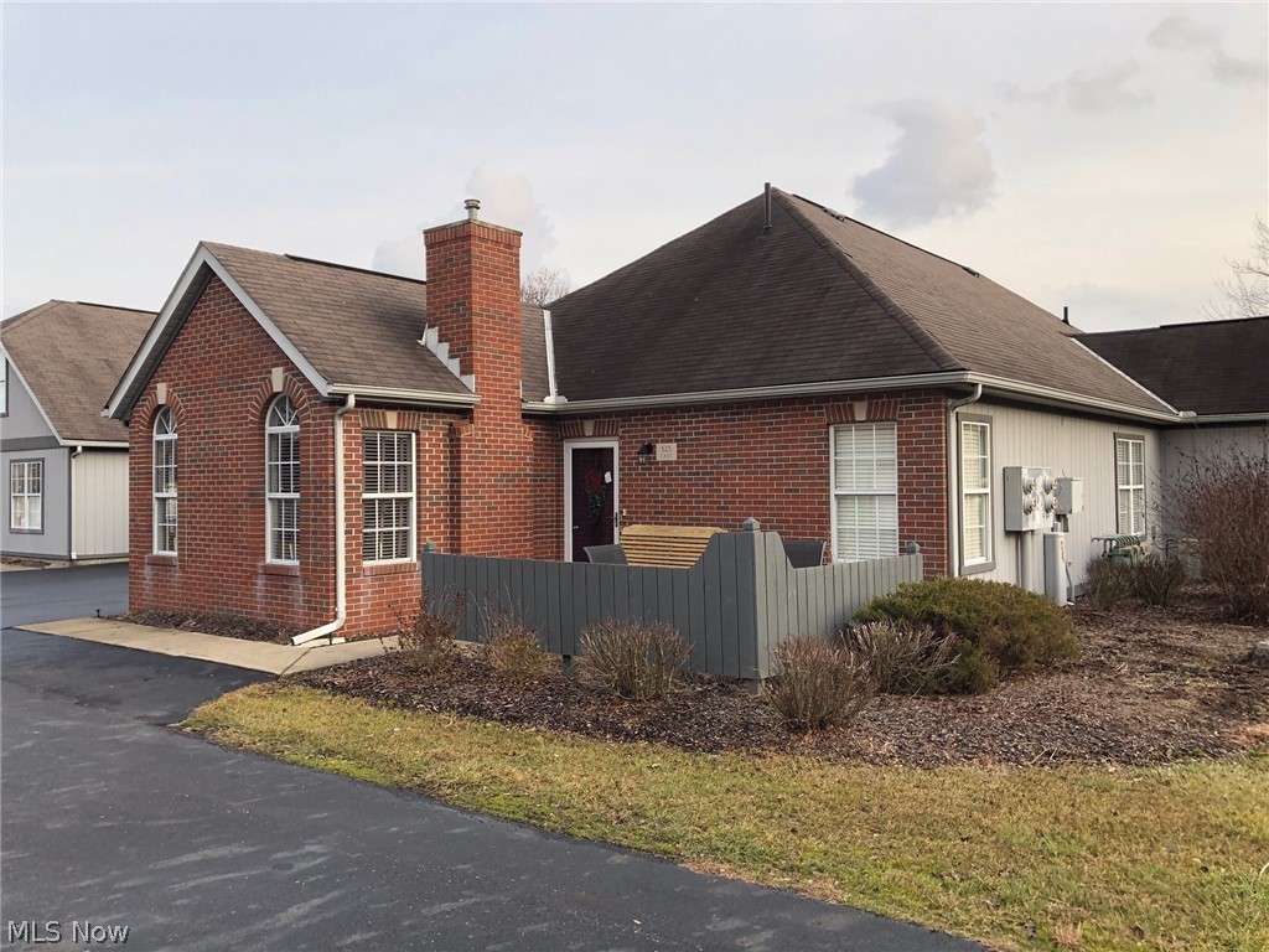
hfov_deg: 63.4
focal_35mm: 28
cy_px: 476
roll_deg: +0.0
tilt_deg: -0.9
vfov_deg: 49.7
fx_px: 1026
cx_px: 634
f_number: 1.8
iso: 20
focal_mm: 3.99
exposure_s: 1/134
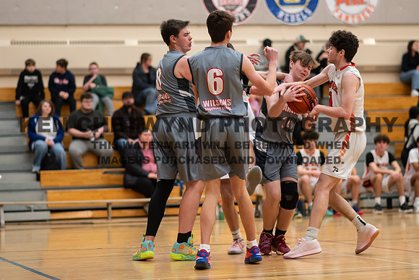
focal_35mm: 123
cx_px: 209
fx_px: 1435
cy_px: 131
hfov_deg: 16.6
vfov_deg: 11.1
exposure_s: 1/1000
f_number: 1.8
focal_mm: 85
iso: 2500
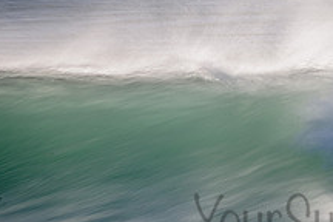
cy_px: 181
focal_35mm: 1753
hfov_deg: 1.2
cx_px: 491
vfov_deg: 0.8
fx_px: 16214
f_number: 25
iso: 31
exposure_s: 1/6
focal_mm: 500
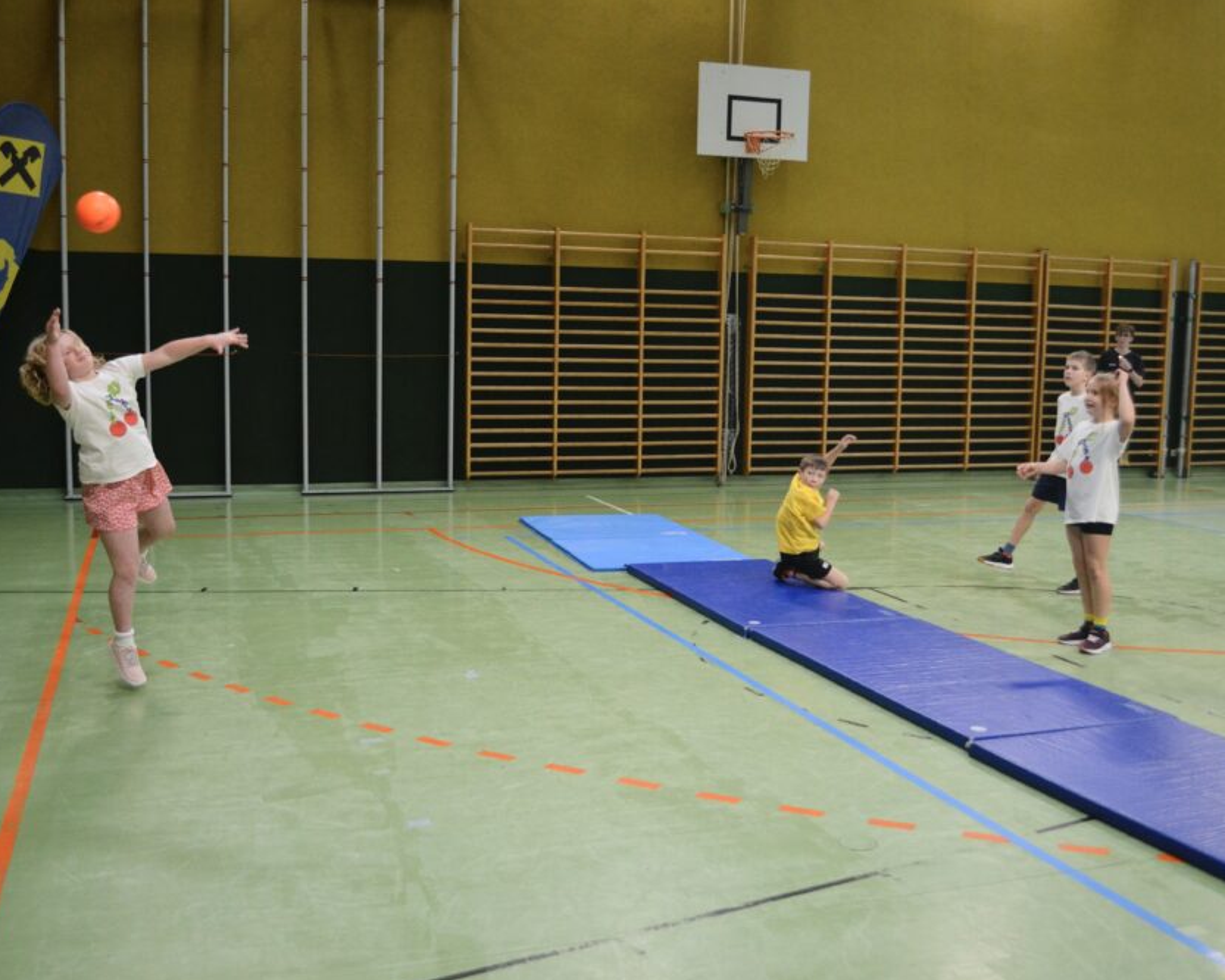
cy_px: 497
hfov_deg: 47.9
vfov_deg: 39.1
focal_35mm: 38
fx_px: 1377
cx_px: 625
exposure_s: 1/500
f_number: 3.8
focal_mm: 22
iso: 1600
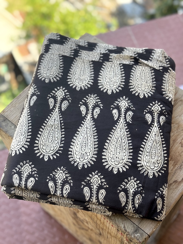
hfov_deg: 30.3
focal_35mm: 48
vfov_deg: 39.7
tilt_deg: -59.8
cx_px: 92
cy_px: 122
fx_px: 338
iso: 64
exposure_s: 1/439
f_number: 1.78
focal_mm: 6.76
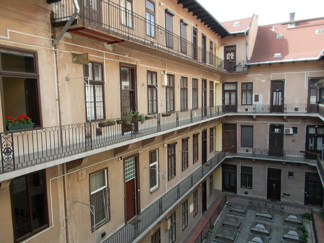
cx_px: 162
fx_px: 243
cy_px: 122
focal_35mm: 26
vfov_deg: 53.1
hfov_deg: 67.3
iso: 80
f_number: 3.2
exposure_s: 1/125
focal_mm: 4.6
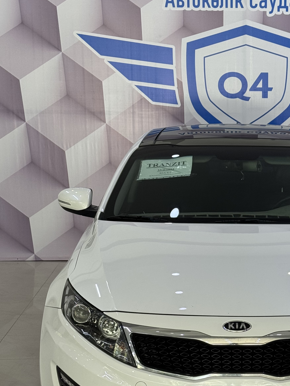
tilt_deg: -12.3
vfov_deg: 23.3
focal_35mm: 83
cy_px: 295
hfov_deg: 17.6
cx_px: 248
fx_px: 927
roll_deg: -0.1
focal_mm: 6.76
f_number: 1.78
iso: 100
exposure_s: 1/100
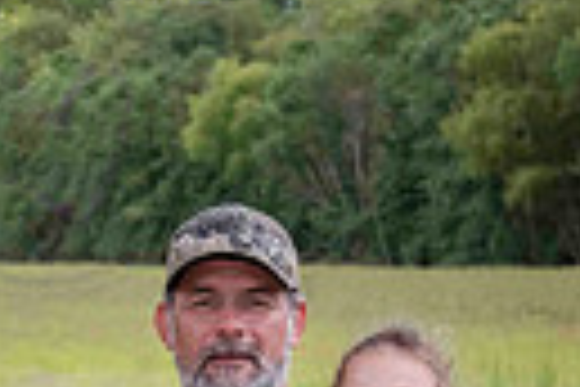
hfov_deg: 11.9
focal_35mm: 171
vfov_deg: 7.8
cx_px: 63
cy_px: 695
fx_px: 2755
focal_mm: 38
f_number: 4.2
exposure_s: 1/640
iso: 400
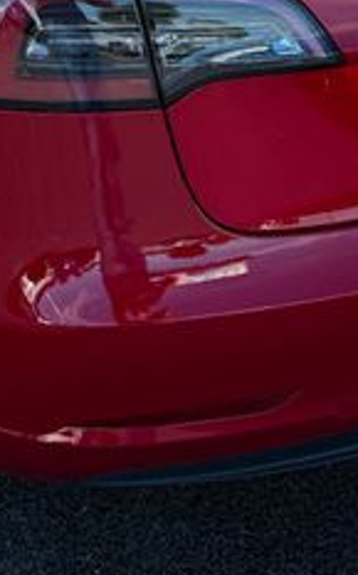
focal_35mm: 70
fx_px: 1096
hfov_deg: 18.5
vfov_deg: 27.9
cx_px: 205
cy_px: 20
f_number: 1.78
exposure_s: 1/2611
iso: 100
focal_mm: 6.76
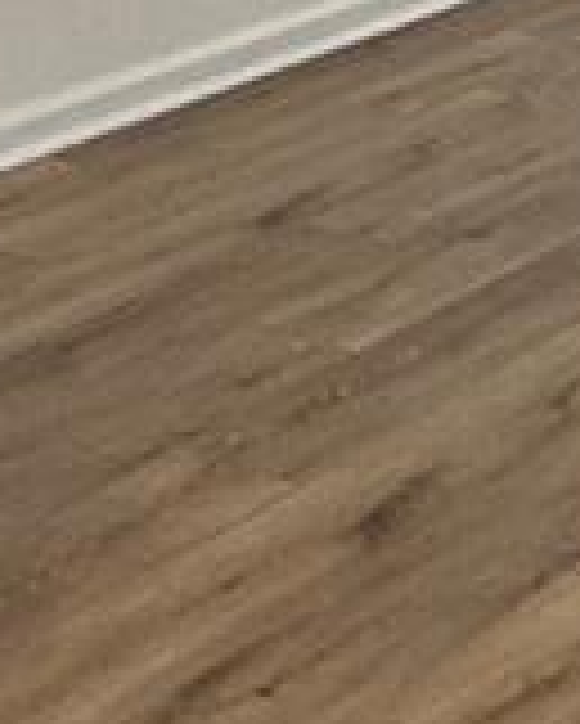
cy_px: 144
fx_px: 2187
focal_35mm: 102
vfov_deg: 18.6
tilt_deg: -21.2
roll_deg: -0.2
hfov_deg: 13.4
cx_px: 1088
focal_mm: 2.22
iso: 80
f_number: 2.2
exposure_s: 1/120
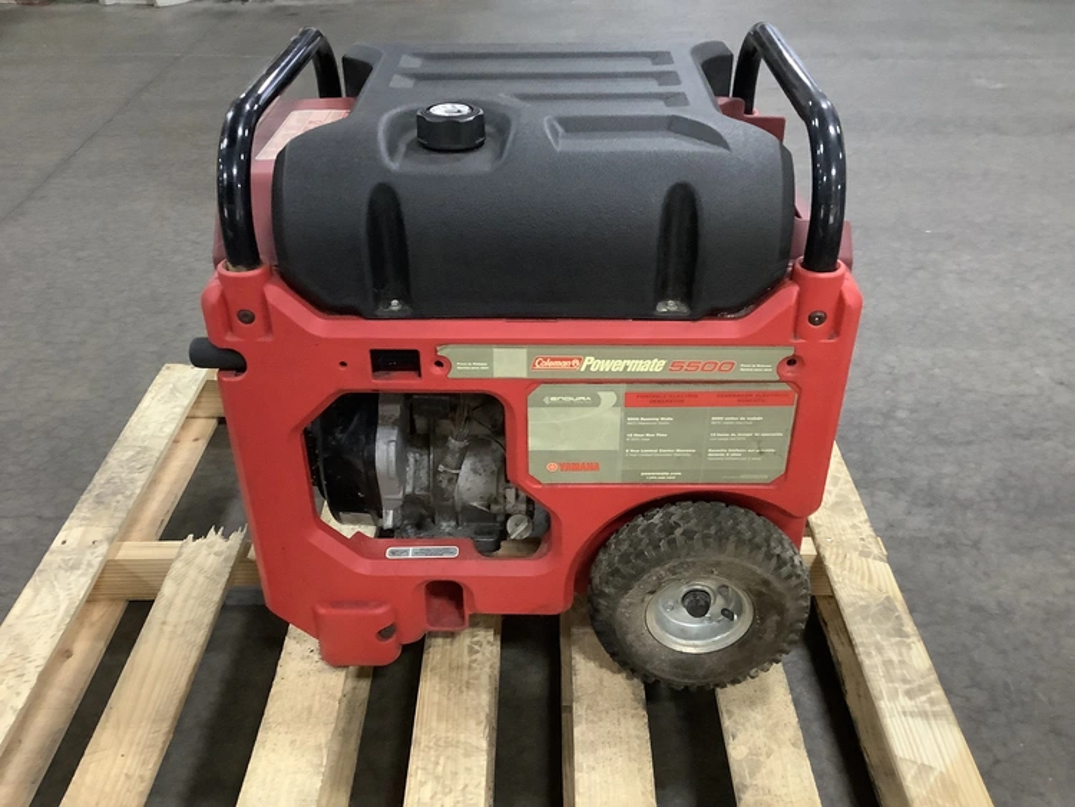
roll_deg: +1.3
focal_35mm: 31
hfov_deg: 58.3
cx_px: 538
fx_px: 963
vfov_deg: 45.5
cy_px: 404
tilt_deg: -32.8
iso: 400
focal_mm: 3.3
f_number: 2.4
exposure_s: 1/40
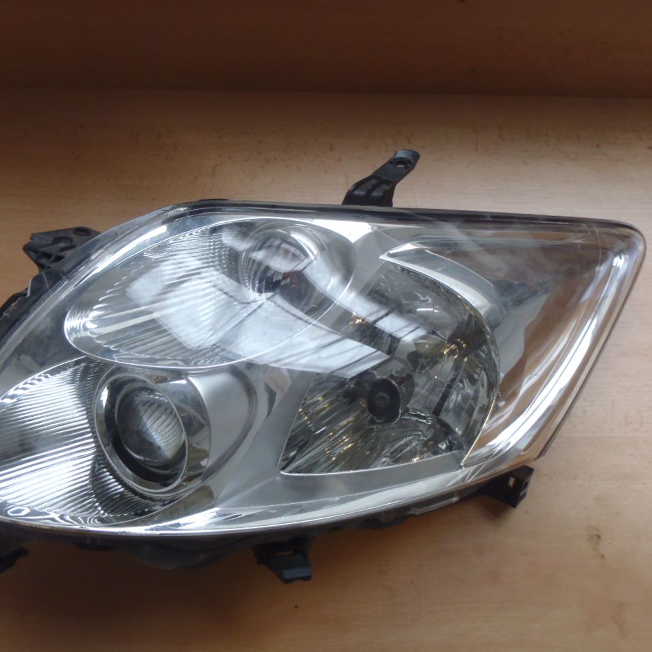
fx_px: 938
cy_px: 328
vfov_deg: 38.3
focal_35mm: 44
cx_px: 294
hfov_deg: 38.3
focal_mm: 6.64
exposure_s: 1/8
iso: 250
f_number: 4.7
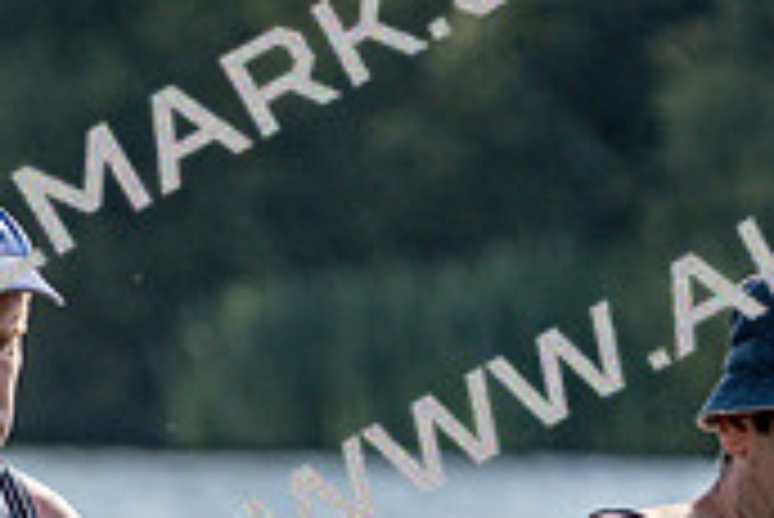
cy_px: 642
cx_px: -86
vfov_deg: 1.9
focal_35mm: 743
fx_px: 15988
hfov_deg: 2.8
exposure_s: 1/1600
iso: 250
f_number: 5.6
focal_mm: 220
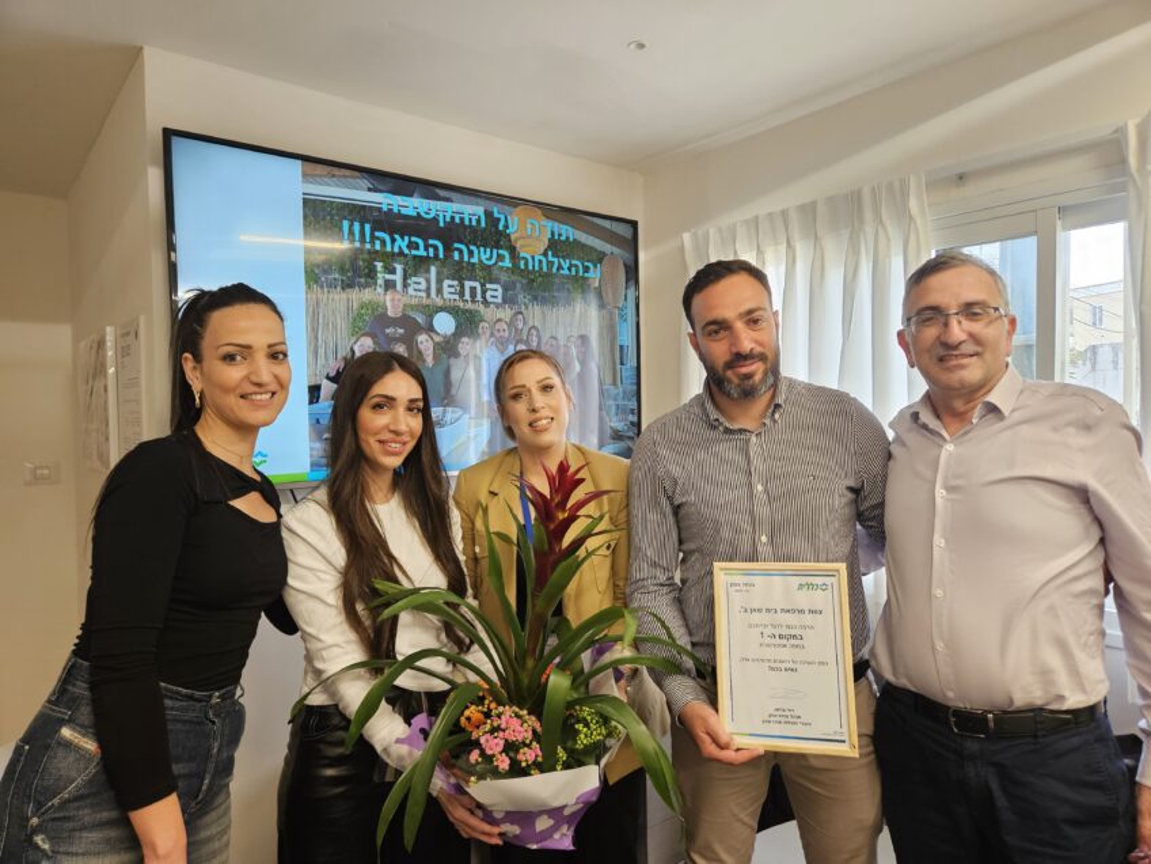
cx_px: 576
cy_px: 432
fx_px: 765
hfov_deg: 73.9
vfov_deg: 58.9
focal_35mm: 23
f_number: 1.8
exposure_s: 1/142
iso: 200
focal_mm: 5.4
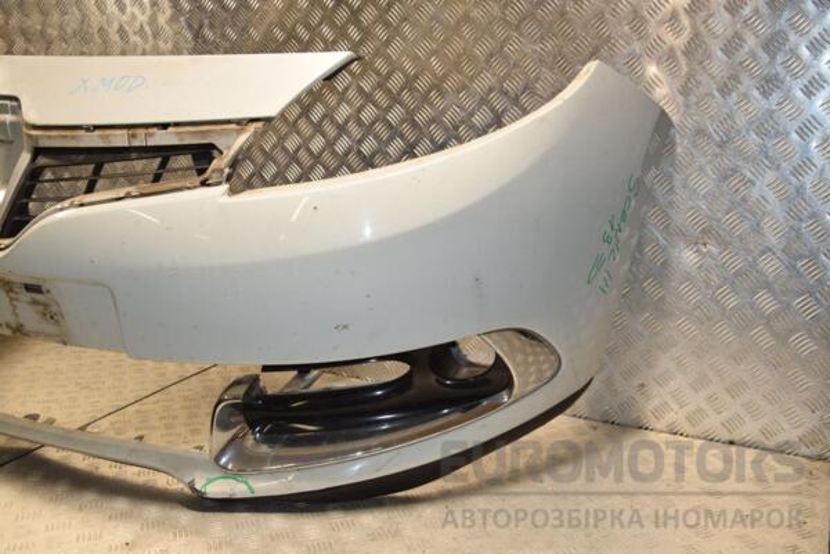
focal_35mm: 38
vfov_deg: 35.5
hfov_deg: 51.3
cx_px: 415
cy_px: 277
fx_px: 865
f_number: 7.1
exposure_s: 1/200
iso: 800
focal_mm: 25
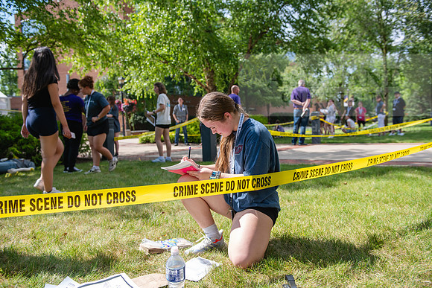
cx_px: 216
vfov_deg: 41.1
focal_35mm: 32
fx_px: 384
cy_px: 144
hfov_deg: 58.7
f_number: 3.5
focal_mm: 32
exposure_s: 1/640
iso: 125
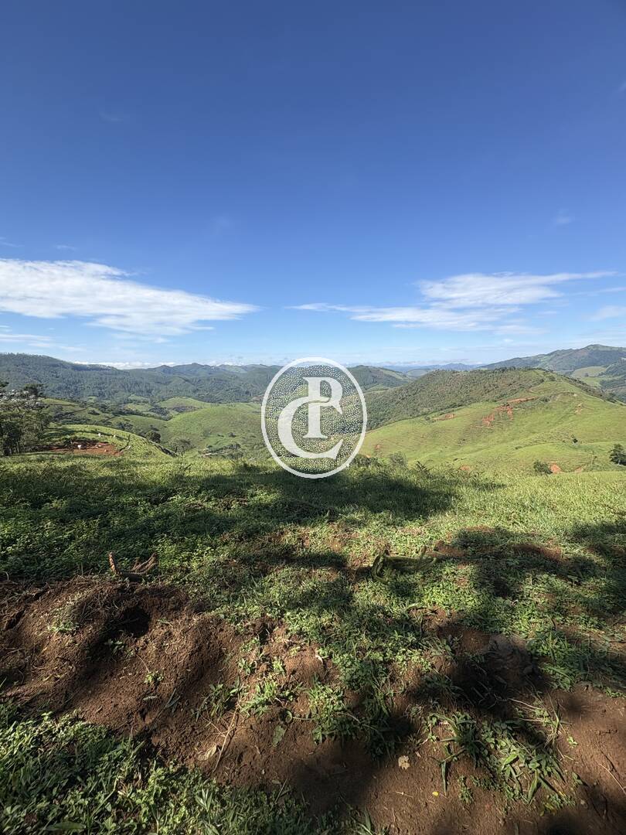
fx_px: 338
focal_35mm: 14
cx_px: 313
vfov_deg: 102.1
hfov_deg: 85.7
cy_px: 418
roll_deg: +0.2
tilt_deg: -9.6
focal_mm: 2.22
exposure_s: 1/1420
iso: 40
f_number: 2.2
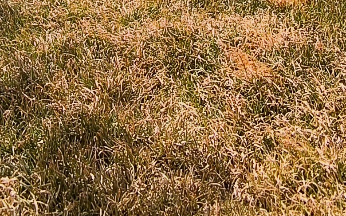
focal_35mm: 71
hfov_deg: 29.0
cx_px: 156
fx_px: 669
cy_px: -176
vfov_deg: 15.6
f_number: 2.2
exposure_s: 1/1743
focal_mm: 1.65
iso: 50
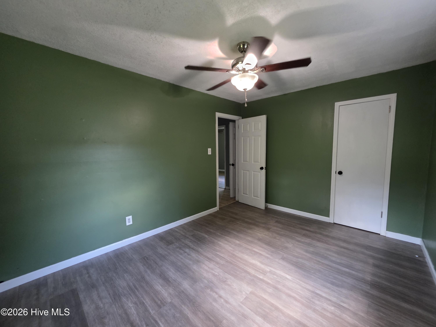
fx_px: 164
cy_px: 164
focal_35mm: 13
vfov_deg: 89.9
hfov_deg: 106.2
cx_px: 218
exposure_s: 1/60
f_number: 1.9
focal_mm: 2.2
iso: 500
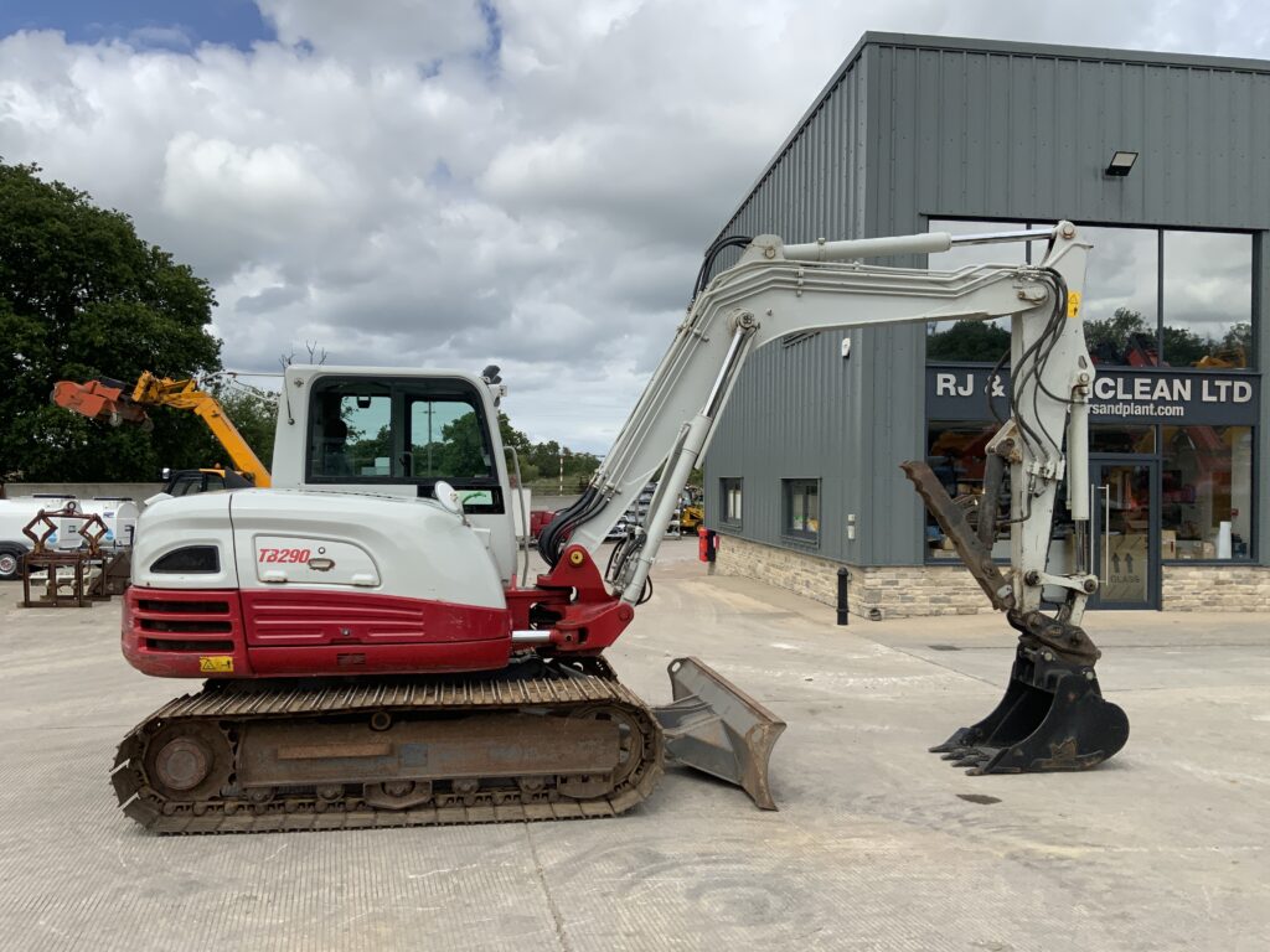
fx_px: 1064
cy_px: 476
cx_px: 635
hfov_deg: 61.7
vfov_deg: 48.2
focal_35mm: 29
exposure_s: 1/2538
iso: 20
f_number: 1.8
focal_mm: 3
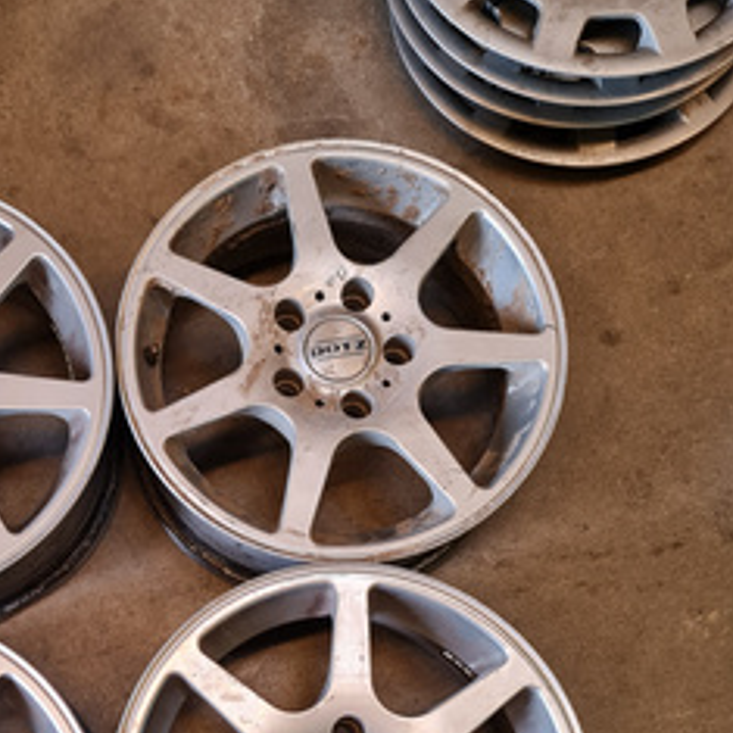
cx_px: 151
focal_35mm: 47
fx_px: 1126
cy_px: 614
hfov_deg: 35.0
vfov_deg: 34.6
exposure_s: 1/100
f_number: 1.8
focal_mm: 7
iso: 125
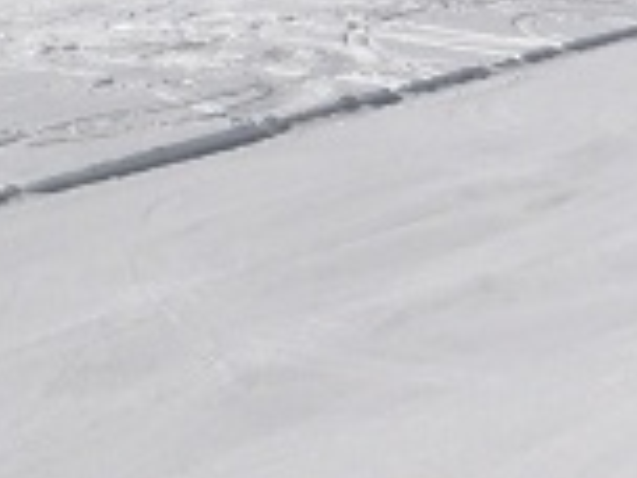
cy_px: -38
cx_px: 1592
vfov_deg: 11.6
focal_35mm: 126
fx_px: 2319
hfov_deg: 12.1
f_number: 5
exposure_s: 1/2000
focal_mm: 4.1
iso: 80
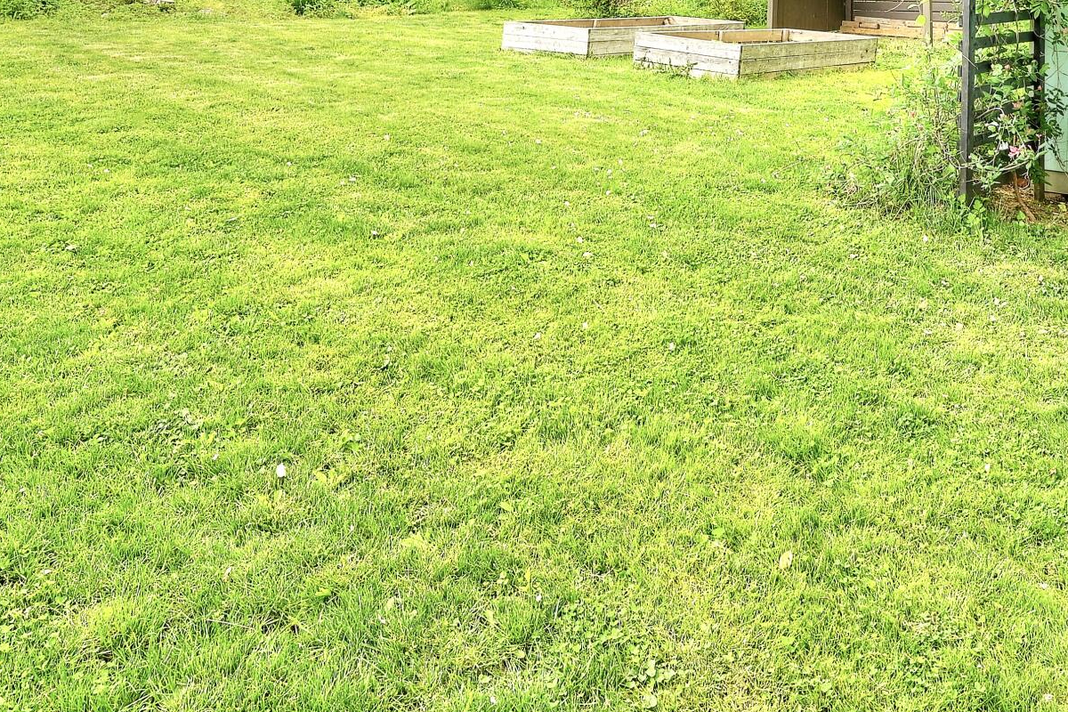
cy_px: 5
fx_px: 1038
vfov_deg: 34.5
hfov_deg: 54.4
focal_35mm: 35
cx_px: 583
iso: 100
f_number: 11
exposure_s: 1/40
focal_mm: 14
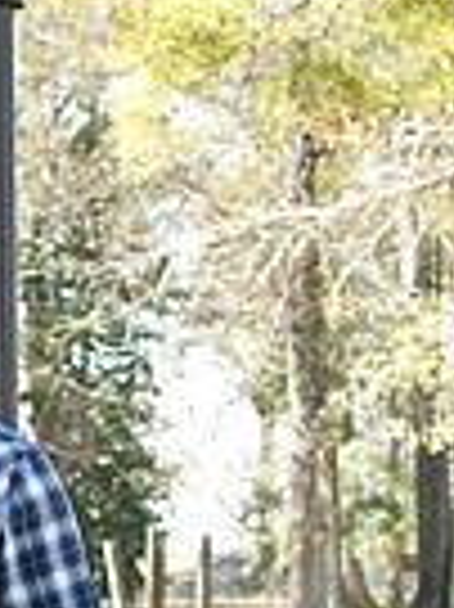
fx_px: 3923
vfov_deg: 8.7
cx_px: -187
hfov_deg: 6.6
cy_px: 806
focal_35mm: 224
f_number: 5
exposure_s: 1/100
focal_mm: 70
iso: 400
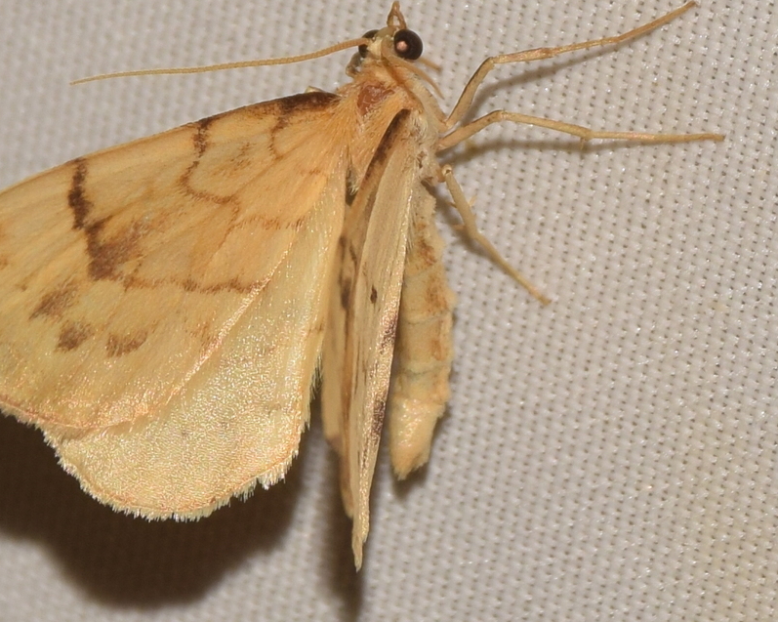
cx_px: 322
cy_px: 311
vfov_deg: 6.5
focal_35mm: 237
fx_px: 5455
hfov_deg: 8.2
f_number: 10
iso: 125
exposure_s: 1/160
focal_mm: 140
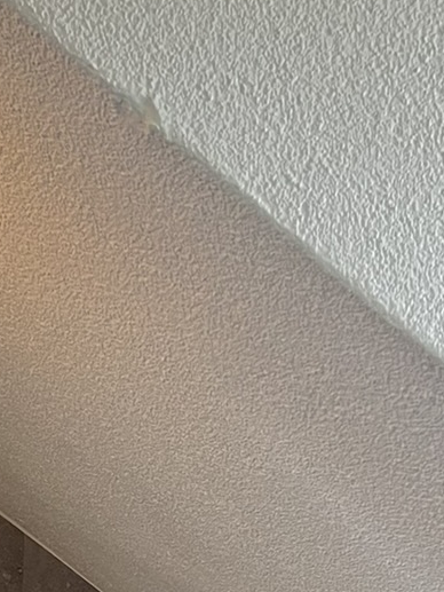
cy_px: 913
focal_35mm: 103
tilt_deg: -3.8
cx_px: 74
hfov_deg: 14.3
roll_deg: -1.5
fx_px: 1761
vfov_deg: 17.1
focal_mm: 5.7
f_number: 1.5
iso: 80
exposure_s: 1/50
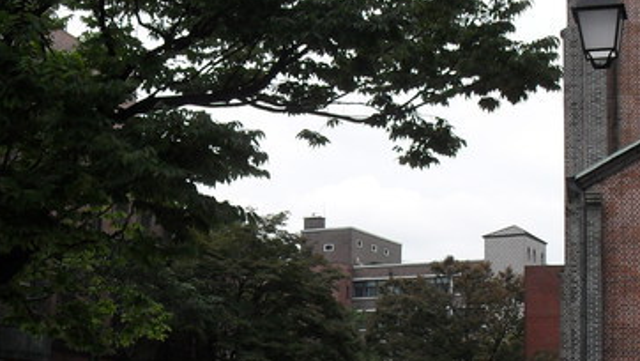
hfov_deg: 26.5
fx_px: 1358
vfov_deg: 15.0
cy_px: 326
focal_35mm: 80
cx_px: 306
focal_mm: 6.3
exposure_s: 1/125
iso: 80
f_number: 2.8
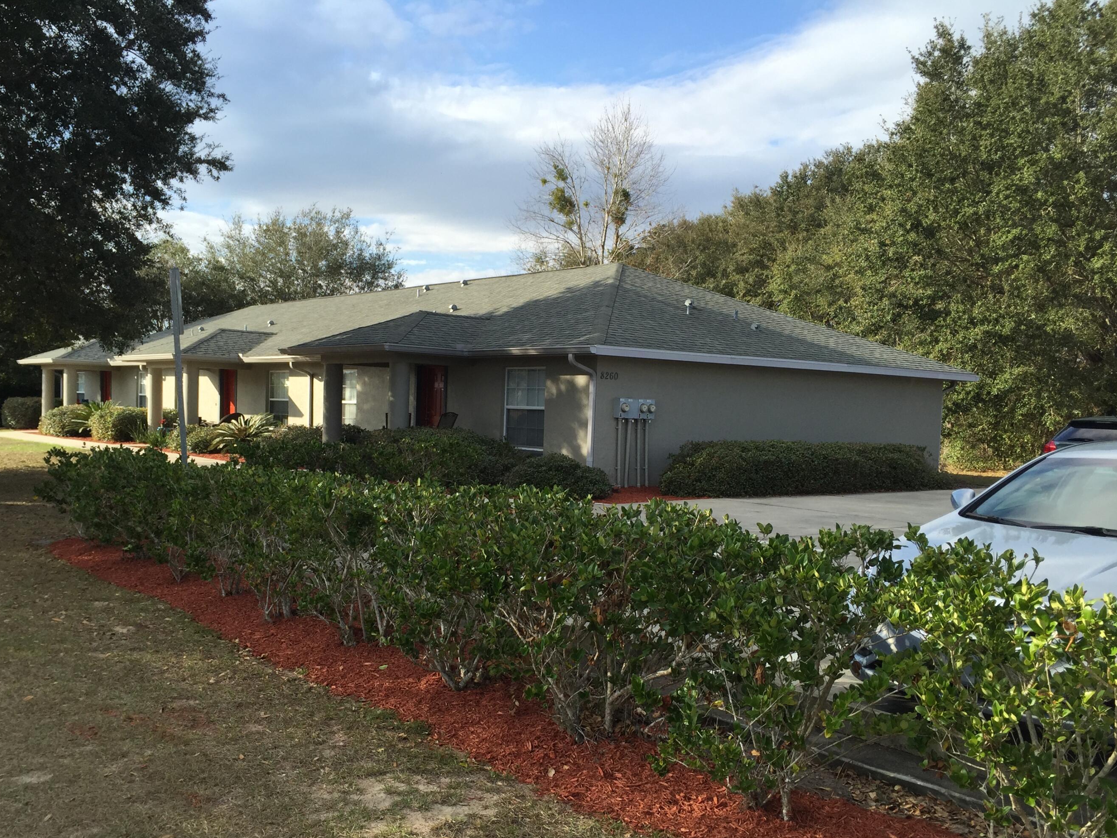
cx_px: 514
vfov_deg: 42.9
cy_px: 476
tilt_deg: -3.8
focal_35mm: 33
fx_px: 1065
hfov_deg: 55.3
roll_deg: -2.1
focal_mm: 4.15
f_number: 2.2
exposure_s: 1/942
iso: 32
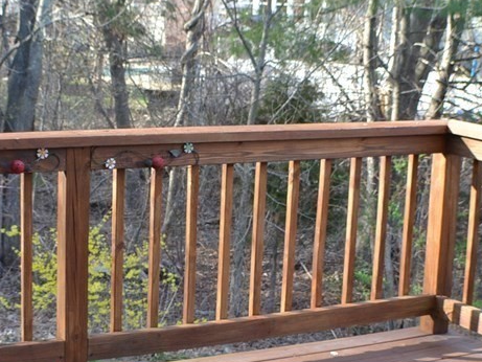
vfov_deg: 13.2
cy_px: 180
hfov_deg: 17.5
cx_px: 184
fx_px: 1561
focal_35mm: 112
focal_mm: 35
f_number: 5.6
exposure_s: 1/125
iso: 320
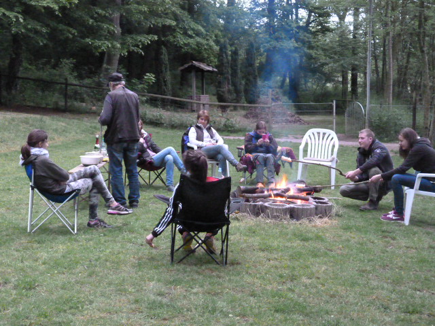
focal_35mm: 63
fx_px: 792
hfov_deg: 30.7
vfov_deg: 23.3
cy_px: 163
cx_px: 218
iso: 1600
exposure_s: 1/15
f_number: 3.3
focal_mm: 11.3
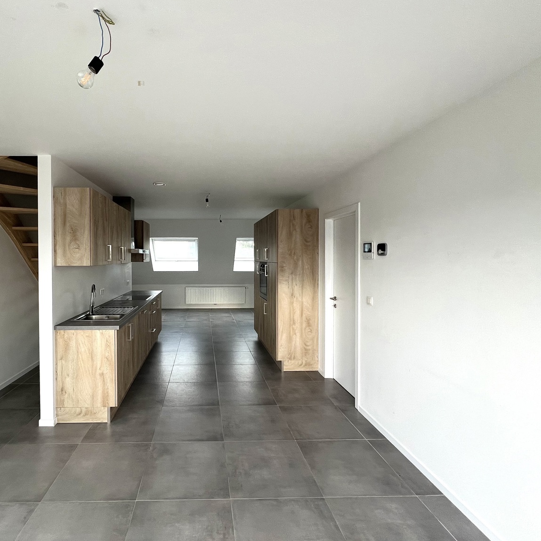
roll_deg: +0.3
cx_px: 211
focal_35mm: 16
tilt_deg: -2.1
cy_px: 263
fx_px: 283
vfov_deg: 87.4
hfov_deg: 86.1
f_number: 1.8
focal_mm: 1.57
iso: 64
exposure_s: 1/99
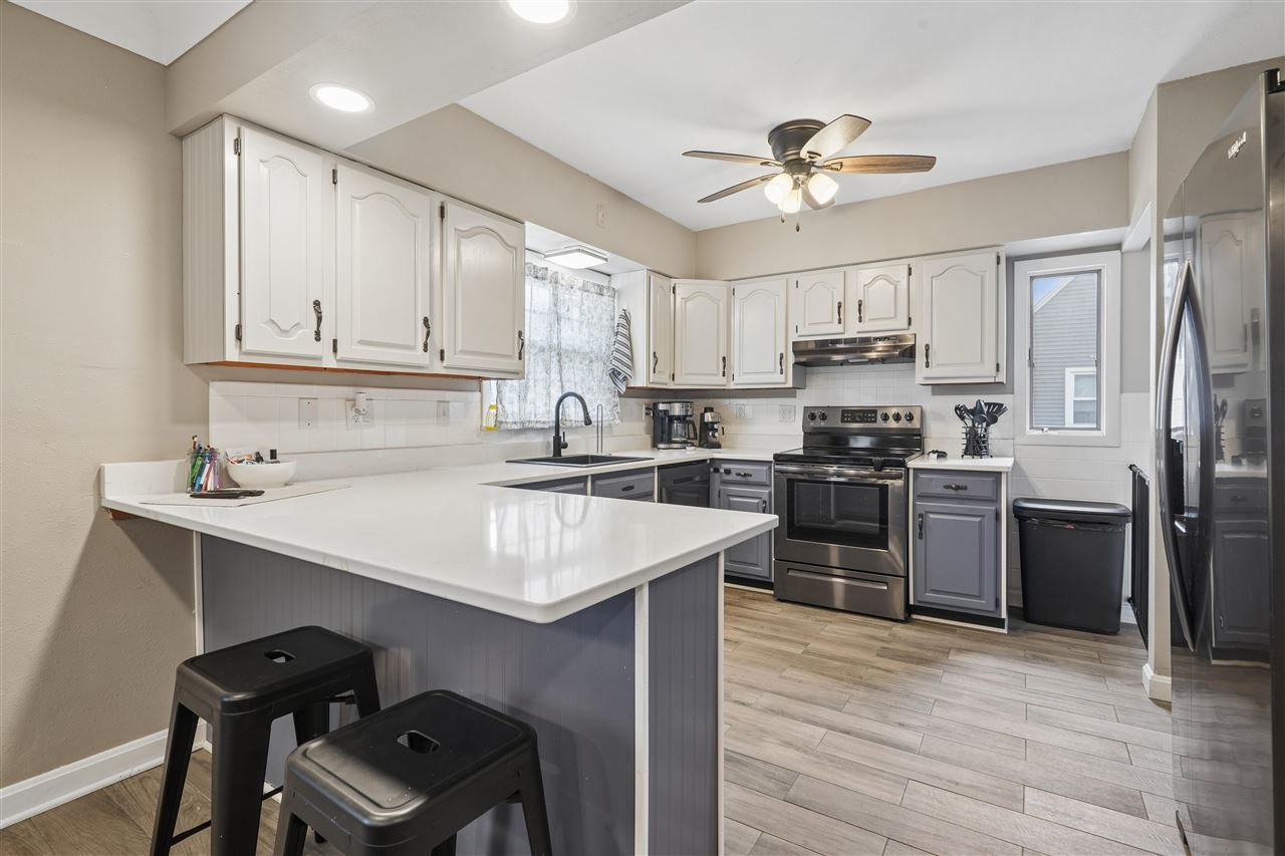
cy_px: 428
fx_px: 571
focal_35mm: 16
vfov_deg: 73.7
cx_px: 642
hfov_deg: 96.7
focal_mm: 16
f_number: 10
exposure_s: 1/10
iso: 400
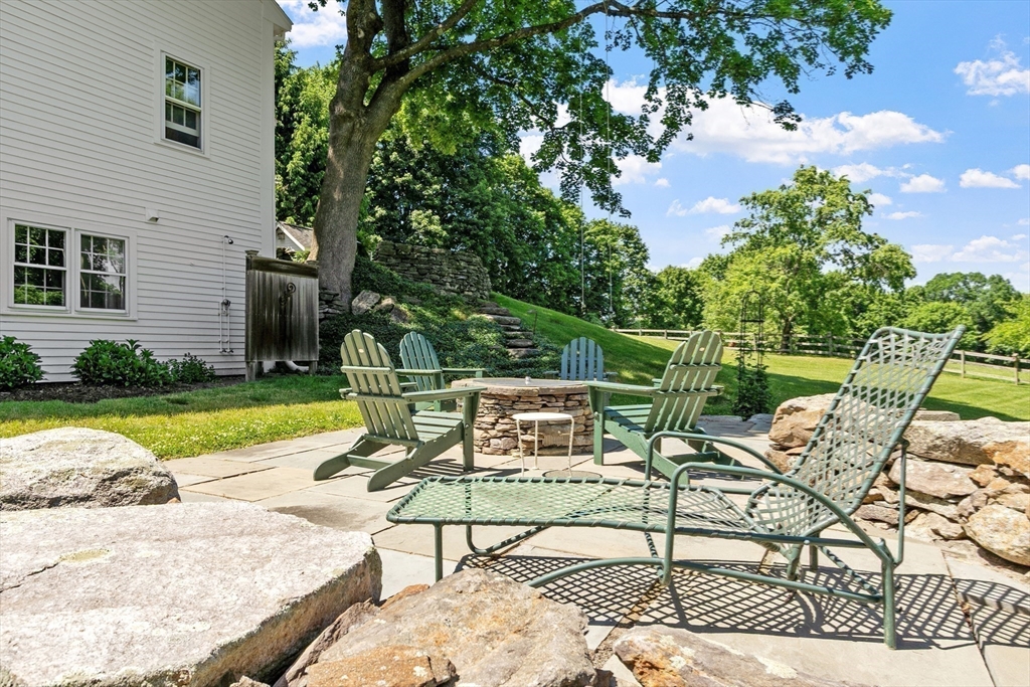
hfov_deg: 78.6
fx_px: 629
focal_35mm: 22
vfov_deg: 57.2
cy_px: 344
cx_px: 515
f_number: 8
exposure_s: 1/125
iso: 100
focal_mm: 15
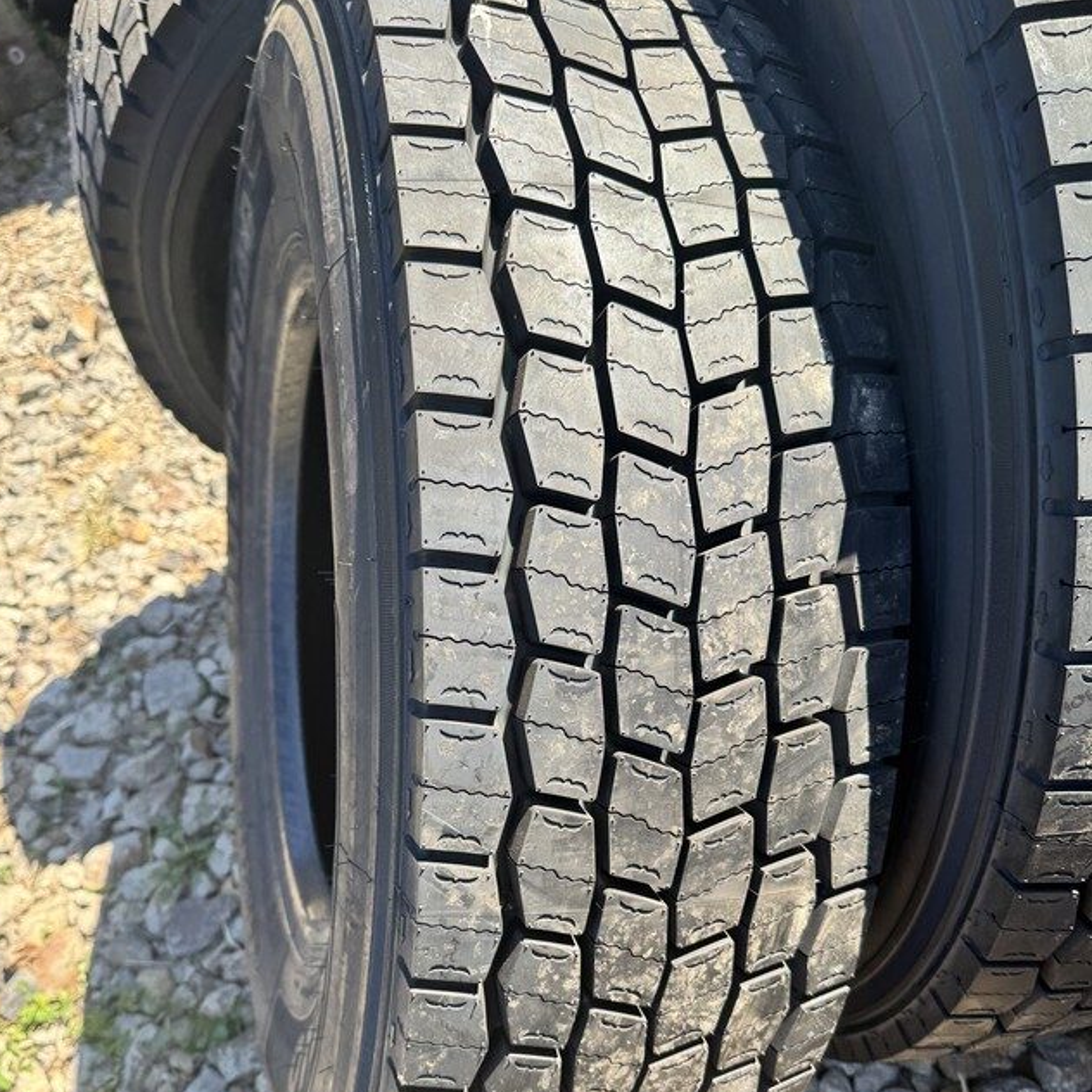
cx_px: 534
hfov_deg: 55.6
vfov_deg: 54.8
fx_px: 1035
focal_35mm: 29
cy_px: 703
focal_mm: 6.76
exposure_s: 1/853
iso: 80
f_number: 1.78
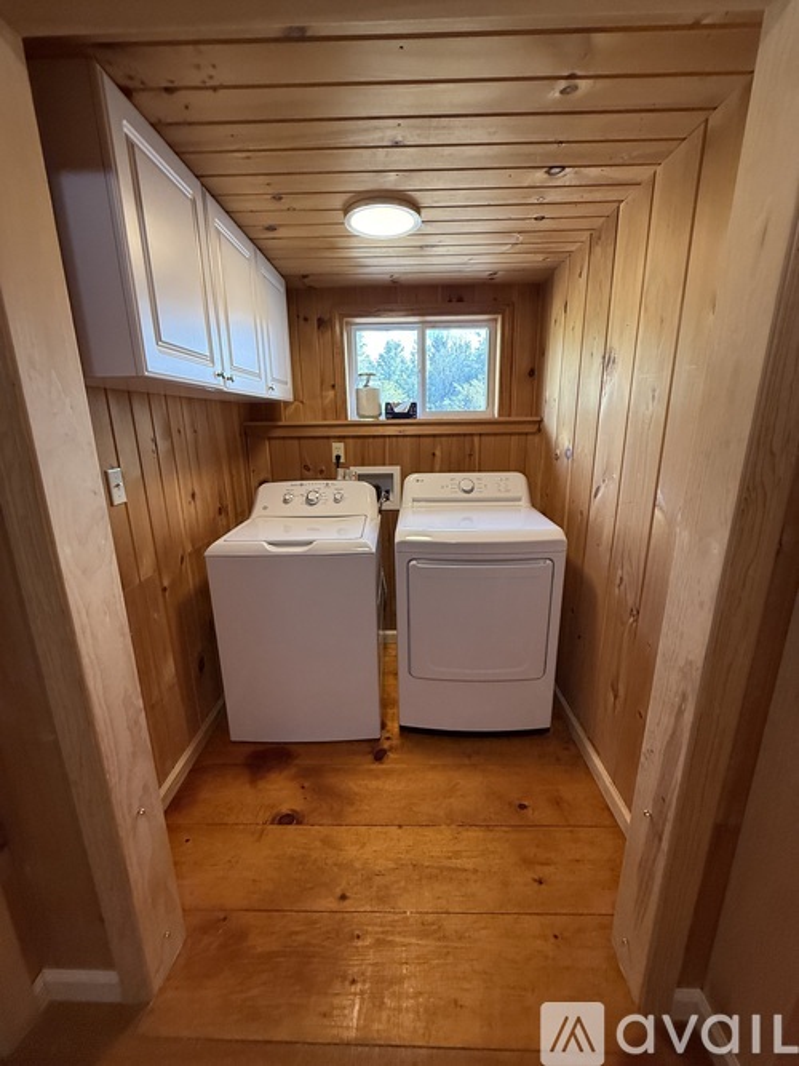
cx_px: 400
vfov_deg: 102.1
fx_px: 431
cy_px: 533
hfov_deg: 85.7
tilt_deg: -13.7
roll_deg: -0.2
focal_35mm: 14
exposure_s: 1/120
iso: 320
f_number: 2.2
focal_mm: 2.22
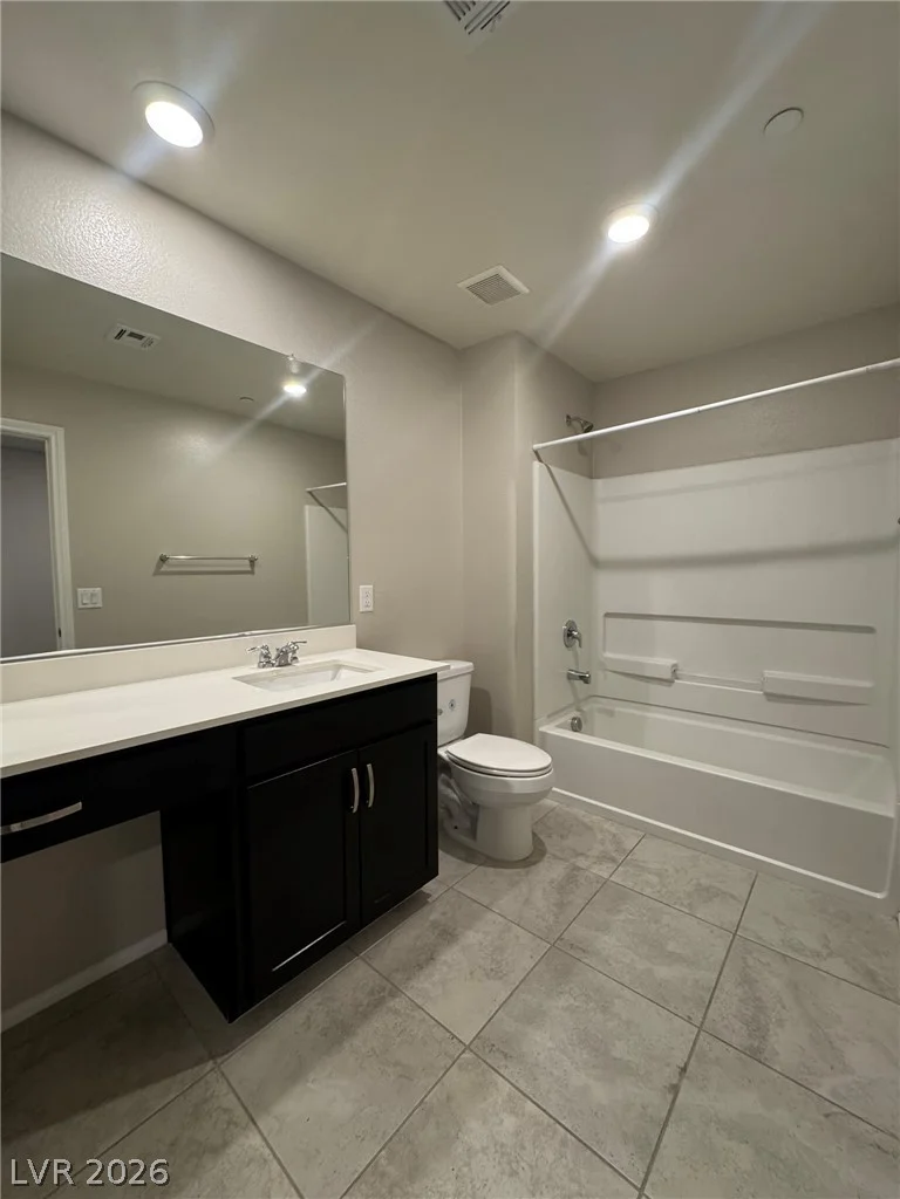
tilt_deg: -3.8
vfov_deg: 102.1
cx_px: 450
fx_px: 485
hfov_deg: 85.7
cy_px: 600
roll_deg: +0.4
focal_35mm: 14
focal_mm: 2.22
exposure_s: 1/120
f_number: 2.2
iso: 250
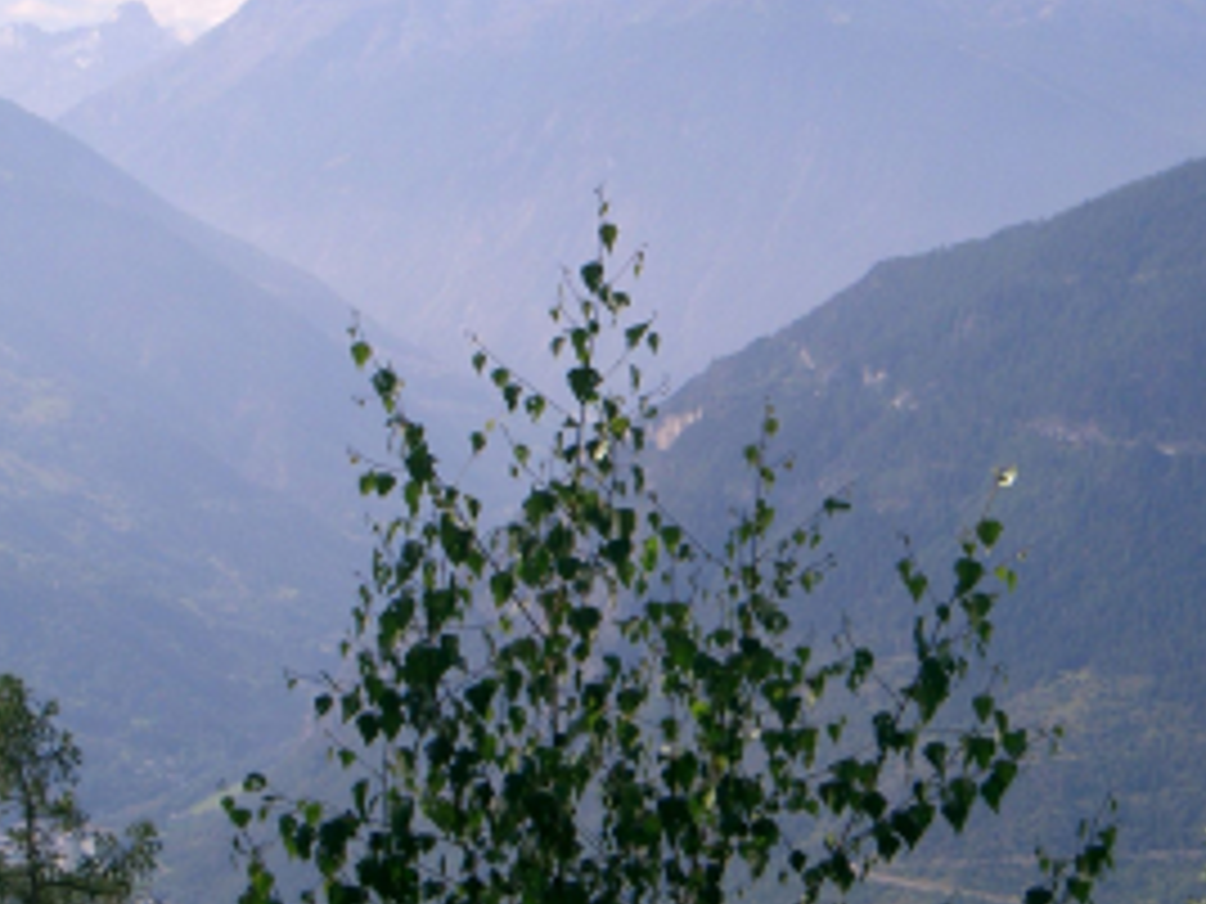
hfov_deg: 17.9
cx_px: 668
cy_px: 333
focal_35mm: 110
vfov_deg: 13.4
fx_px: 3832
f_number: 6.2
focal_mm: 14.2
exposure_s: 1/500
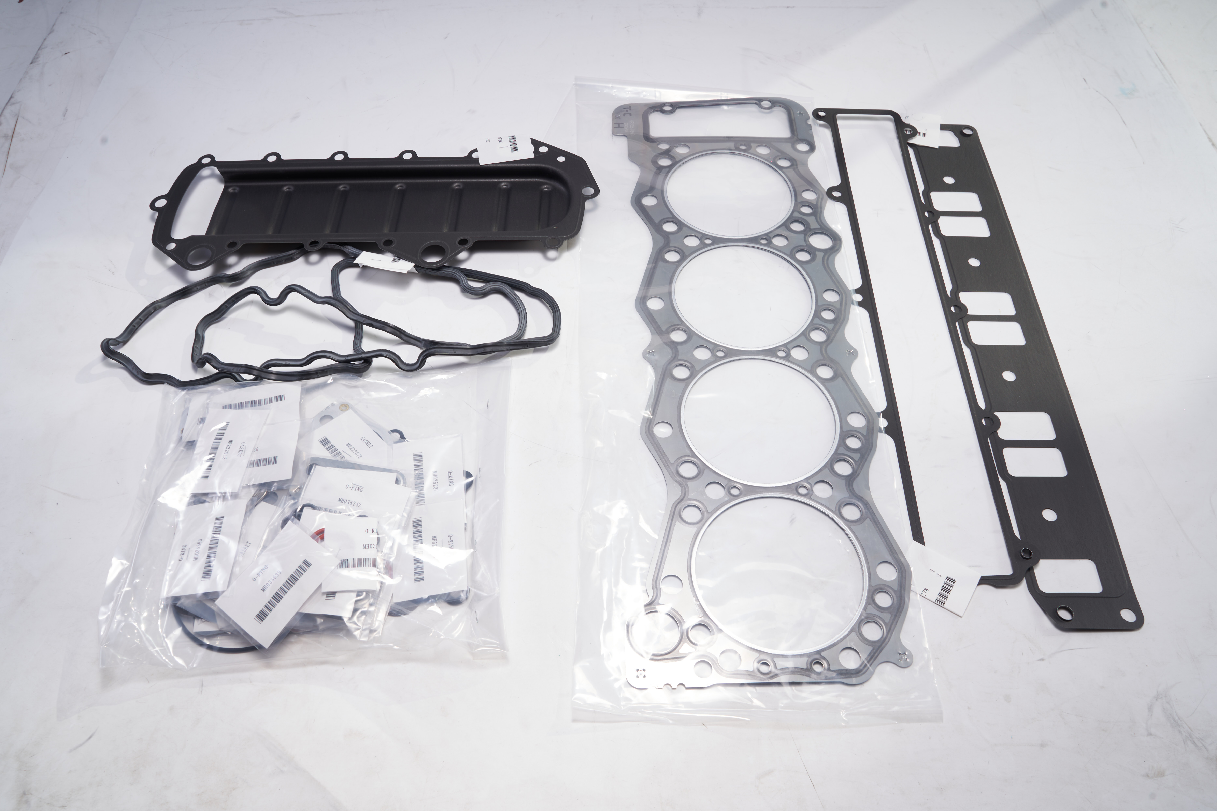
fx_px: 879
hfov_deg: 69.4
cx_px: 608
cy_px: 406
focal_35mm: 26
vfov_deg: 49.6
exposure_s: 1/125
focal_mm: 26
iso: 64
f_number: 13
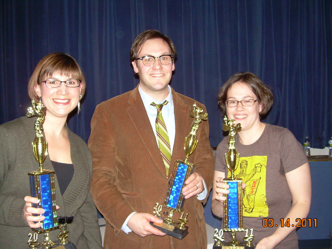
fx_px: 364
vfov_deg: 37.7
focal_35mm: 38
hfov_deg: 49.0
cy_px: 124
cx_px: 166
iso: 168
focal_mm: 6.3
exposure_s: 1/60
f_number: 2.8
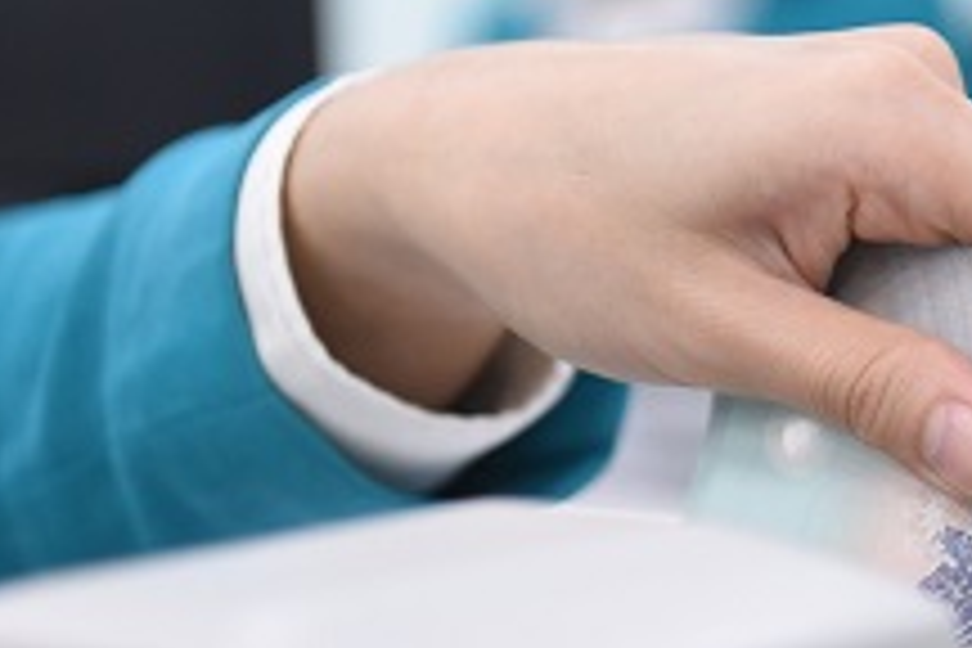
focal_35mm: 162
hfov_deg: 12.5
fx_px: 4374
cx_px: 1030
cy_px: 367
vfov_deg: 8.5
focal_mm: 70
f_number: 4
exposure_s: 1/400
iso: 2500
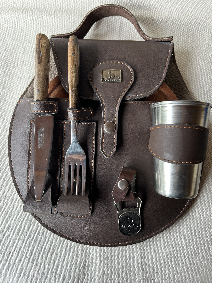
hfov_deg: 53.1
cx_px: 106
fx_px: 212
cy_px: 142
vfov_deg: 67.3
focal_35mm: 26
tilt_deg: -84.0
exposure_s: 1/189
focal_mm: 5.7
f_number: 1.5
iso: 40
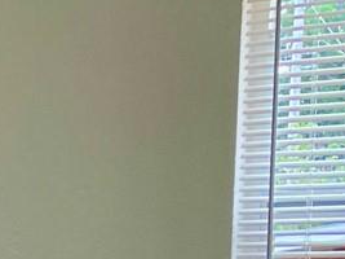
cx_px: -671
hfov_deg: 9.8
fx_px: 1554
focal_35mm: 156
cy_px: 477
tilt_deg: -6.0
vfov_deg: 9.1
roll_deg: +1.7
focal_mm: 4.2
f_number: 1.6
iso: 32
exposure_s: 1/120
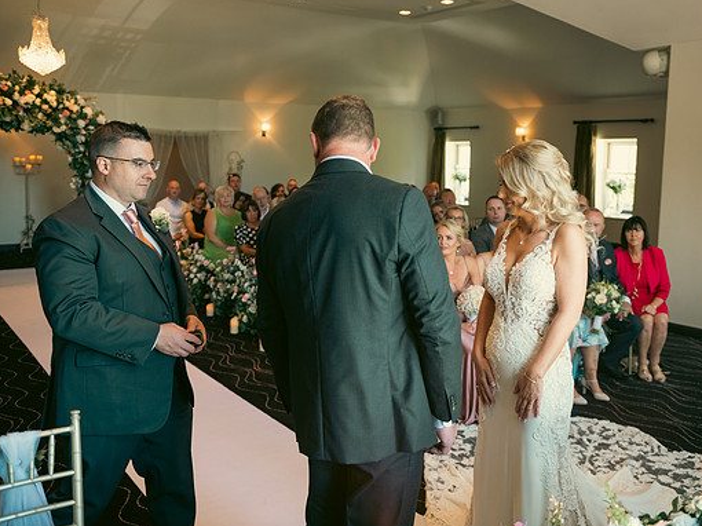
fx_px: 709
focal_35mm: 35
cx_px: 388
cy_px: 262
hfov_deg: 52.5
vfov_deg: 40.7
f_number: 3.5
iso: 1000
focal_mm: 32
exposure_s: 1/160
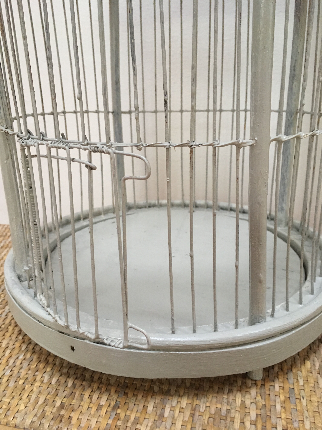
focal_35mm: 29
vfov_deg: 61.7
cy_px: 215
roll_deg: +1.8
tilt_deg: -18.8
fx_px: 360
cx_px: 161
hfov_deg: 48.2
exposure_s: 1/33
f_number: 2.2
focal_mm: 4.15
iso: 200
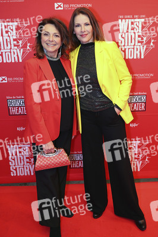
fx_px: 201
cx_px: 79
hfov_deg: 42.9
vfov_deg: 61.1
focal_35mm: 30
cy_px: 118
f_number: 2.8
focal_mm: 30.5
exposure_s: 1/125
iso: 1250
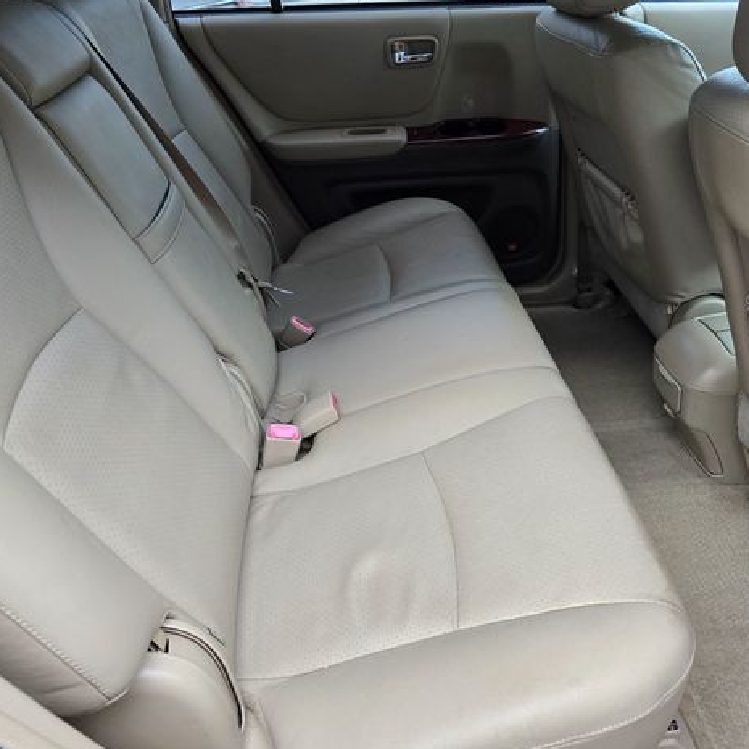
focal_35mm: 28
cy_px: 367
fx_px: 685
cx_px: 408
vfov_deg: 57.3
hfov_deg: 57.2
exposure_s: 1/180
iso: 160
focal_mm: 6.3
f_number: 1.7
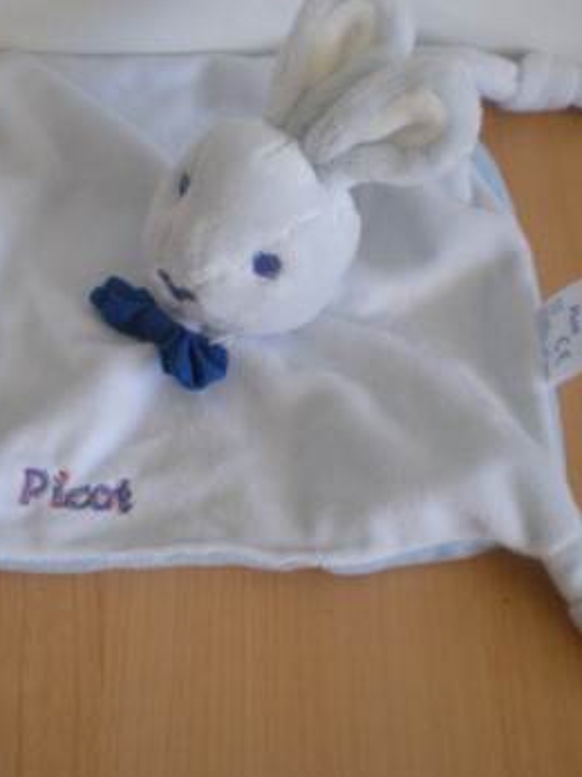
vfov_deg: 33.8
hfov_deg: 25.6
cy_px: 367
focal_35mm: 57
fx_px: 1279
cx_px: 233
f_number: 3.1
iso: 75
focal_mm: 6.3
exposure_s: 1/54.2
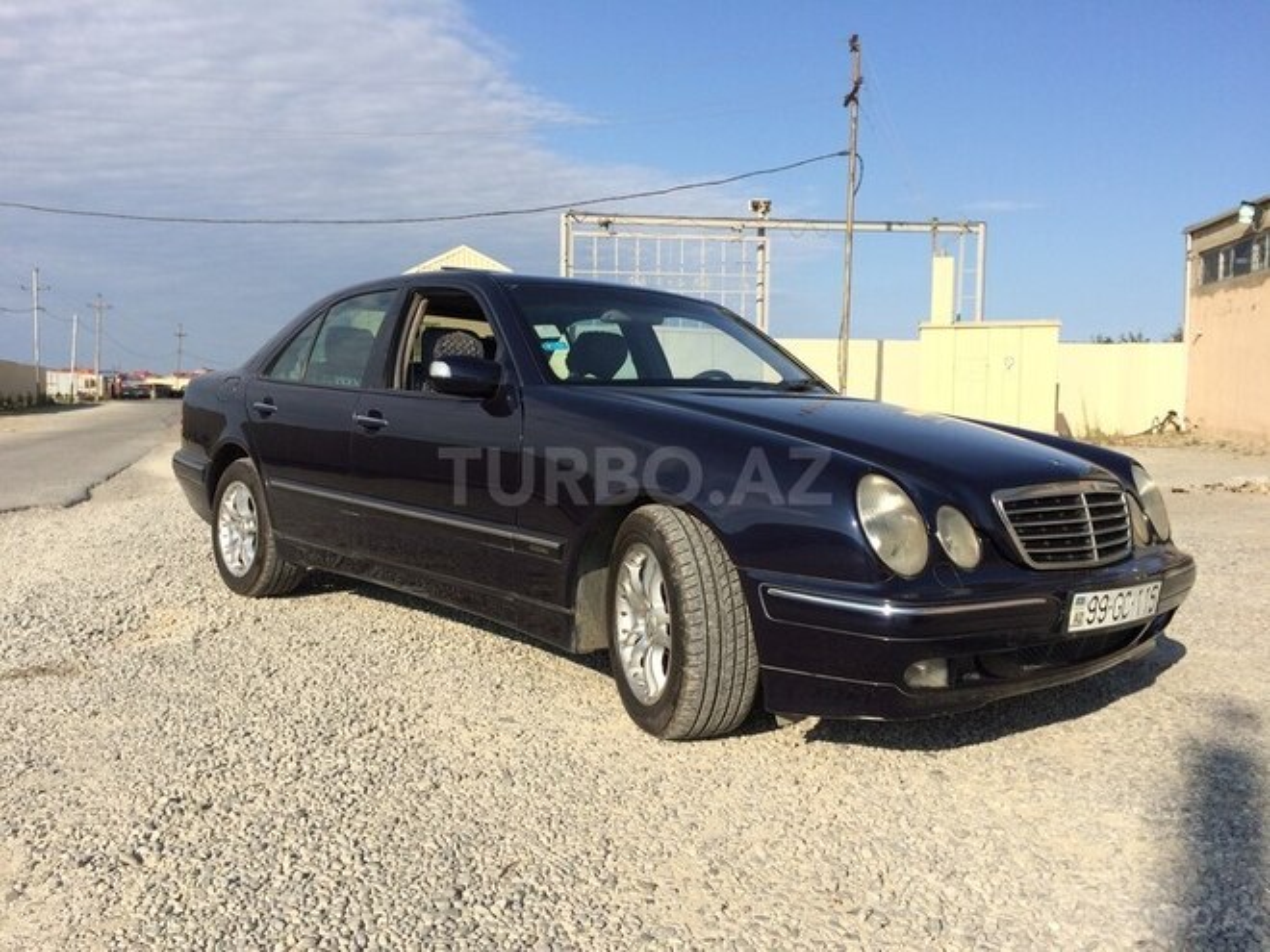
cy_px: 476
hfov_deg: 61.7
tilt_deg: -4.9
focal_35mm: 29
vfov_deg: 48.2
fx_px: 1064
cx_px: 635
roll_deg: -0.7
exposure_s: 1/2160
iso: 32
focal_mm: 4.15
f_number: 2.2
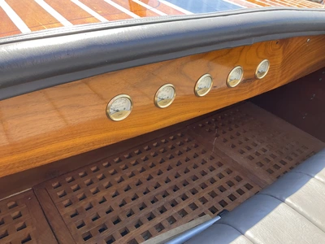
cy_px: 122
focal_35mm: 29
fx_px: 272
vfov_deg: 48.2
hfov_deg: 61.7
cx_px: 162
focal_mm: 3
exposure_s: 1/169
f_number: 1.8
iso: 32
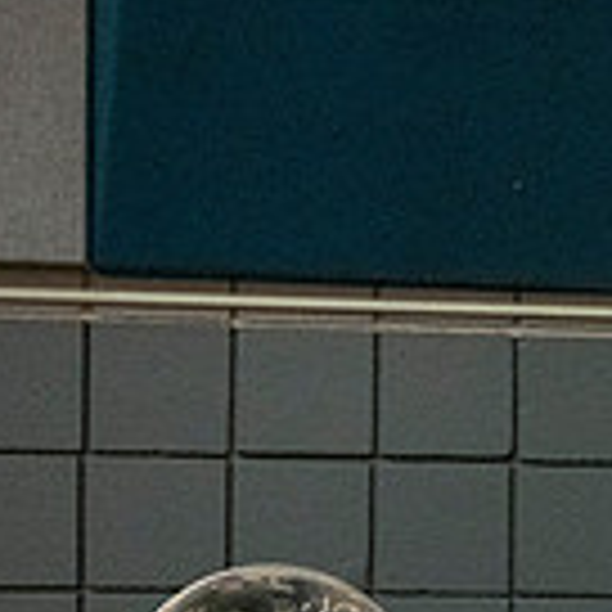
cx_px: 1098
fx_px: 1740
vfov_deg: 19.1
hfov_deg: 16.6
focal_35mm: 87
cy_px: 673
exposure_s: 1/500
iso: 10000
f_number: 4
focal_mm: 24
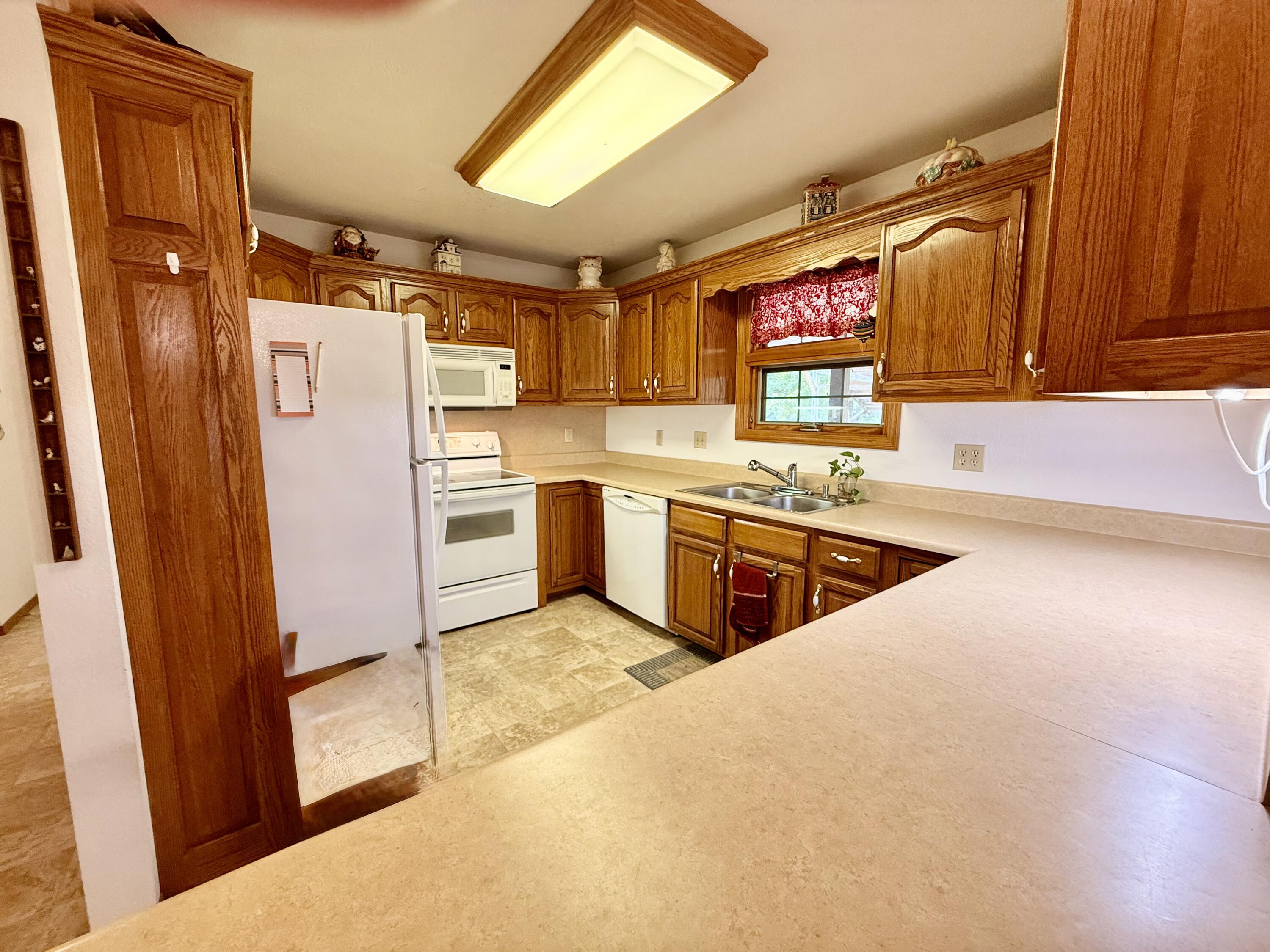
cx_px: 635
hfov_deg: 102.1
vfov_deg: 85.7
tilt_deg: -6.6
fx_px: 514
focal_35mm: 14
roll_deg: -0.2
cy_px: 476
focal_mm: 2.22
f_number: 2.2
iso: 200
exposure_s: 1/60
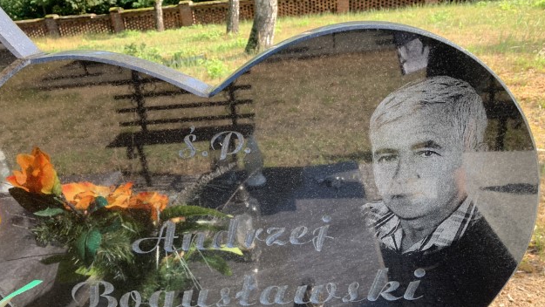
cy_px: 192
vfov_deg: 39.9
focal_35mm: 29
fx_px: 419
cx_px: 277
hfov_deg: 66.0
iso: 25
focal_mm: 4.25
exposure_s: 1/121
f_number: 1.8
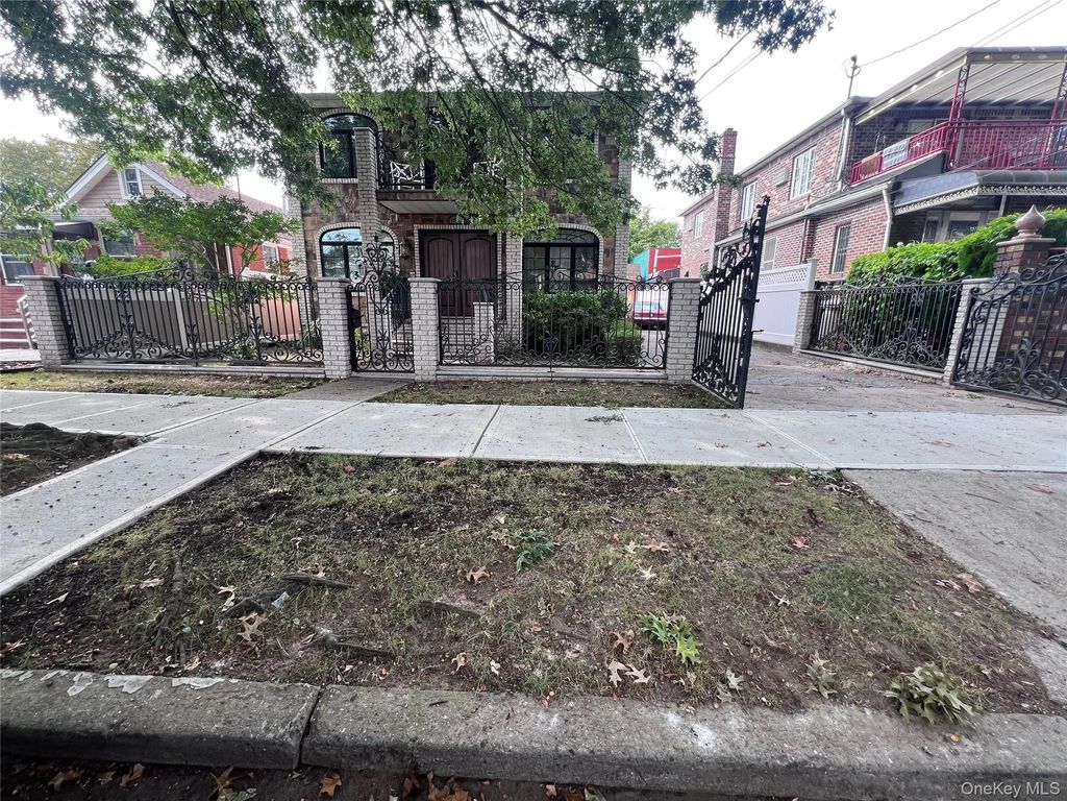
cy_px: 400
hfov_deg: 106.2
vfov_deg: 89.9
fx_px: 401
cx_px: 534
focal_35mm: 13
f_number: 1.8
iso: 32
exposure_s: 1/125
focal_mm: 1.57
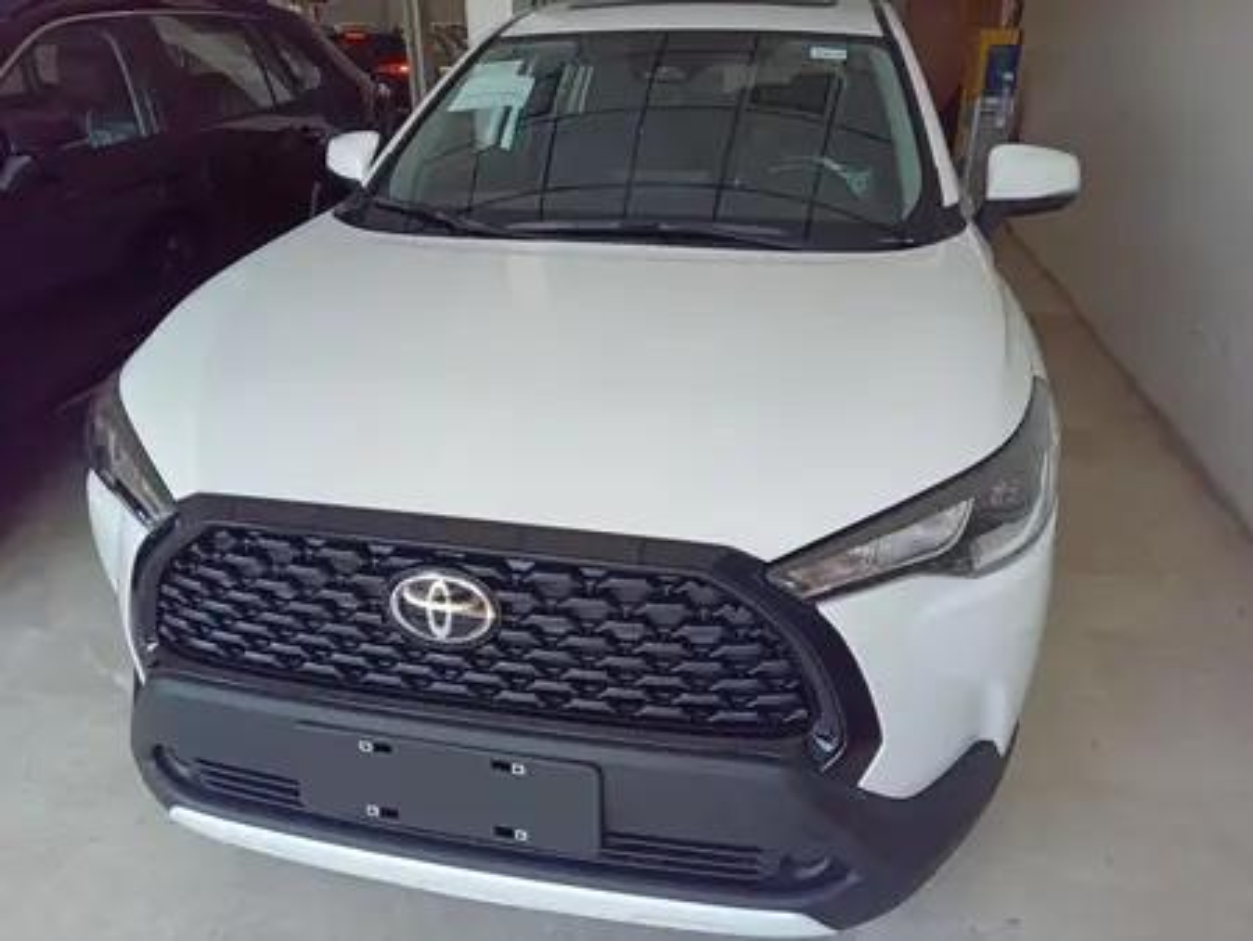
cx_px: 626
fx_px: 905
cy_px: 470
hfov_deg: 69.4
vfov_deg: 54.9
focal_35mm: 25
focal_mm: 3.42
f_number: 2.8
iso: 200
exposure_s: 1/111
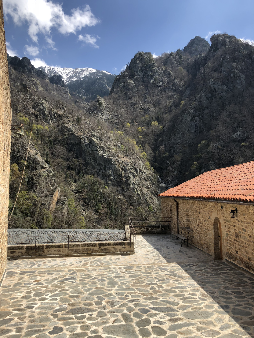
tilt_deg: +4.1
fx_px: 274
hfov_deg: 49.7
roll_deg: +1.6
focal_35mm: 28
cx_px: 127
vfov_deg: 63.4
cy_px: 169
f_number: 1.8
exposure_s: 1/1845
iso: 20
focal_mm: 4
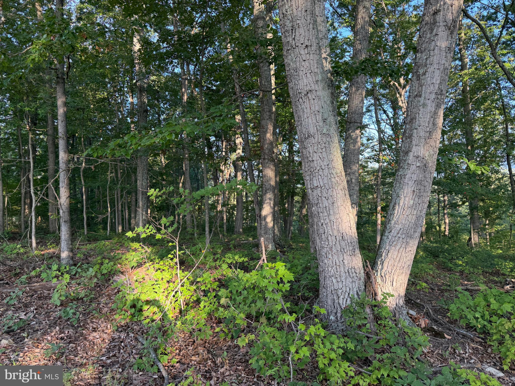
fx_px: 357
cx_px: 258
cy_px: 193
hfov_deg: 71.6
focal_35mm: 24
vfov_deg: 56.8
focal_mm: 6.76
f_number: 1.78
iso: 80
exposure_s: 1/170
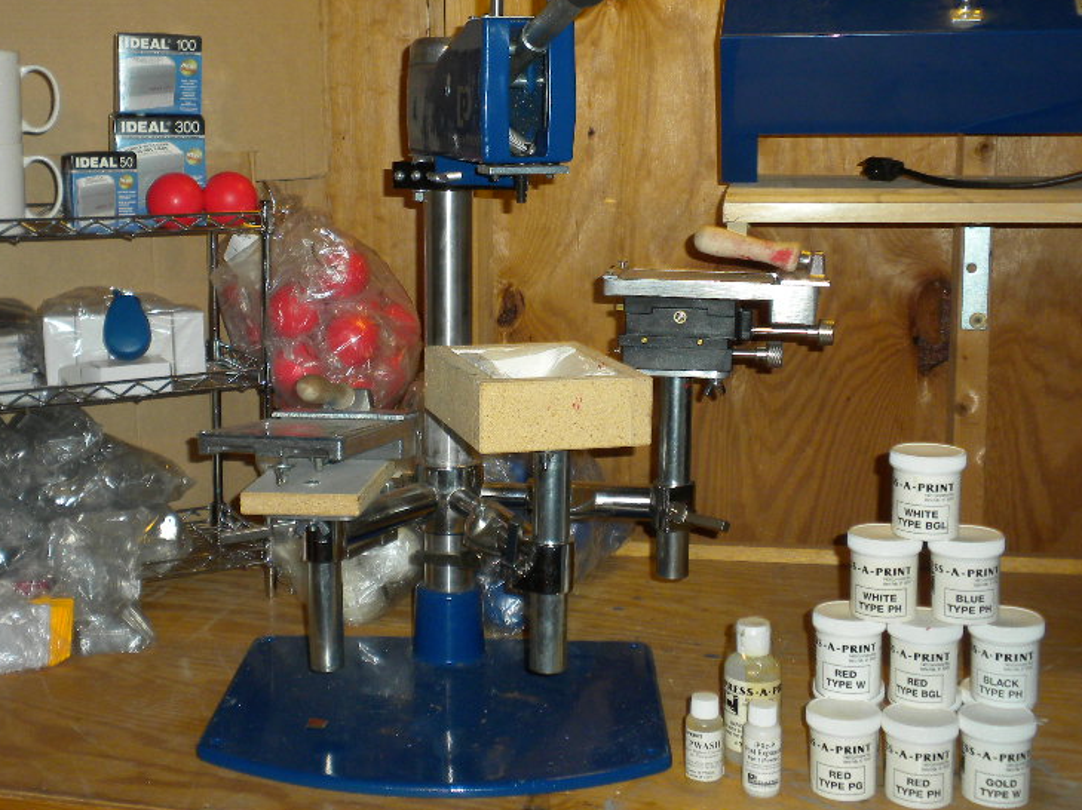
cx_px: 451
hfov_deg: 36.7
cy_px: 322
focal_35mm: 52
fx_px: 1625
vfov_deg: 27.9
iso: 100
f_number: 3.5
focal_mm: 6.6
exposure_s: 1/30
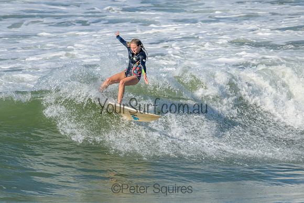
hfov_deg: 2.0
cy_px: 103
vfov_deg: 1.3
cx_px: 121
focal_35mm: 1031
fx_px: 8704
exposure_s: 1/2000
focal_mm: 800
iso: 640
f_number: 11
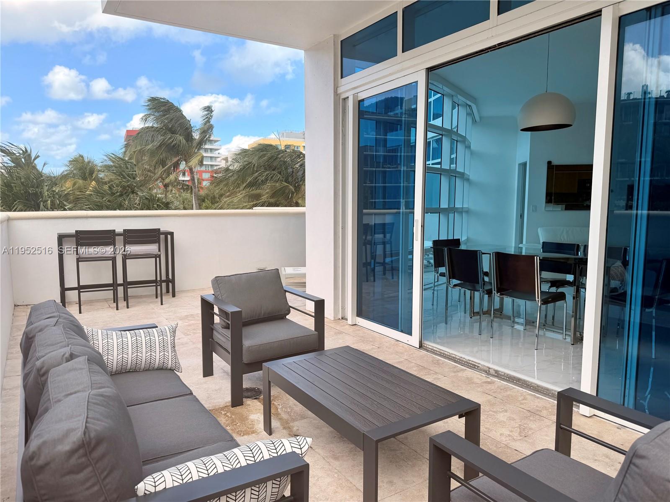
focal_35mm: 24
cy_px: 251
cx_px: 335
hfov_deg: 71.6
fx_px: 465
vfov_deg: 56.8
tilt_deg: -6.4
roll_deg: +0.1
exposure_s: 1/1812
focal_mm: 6.76
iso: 80
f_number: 1.78
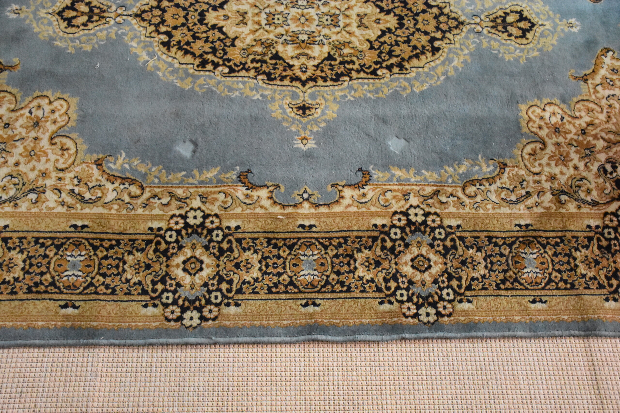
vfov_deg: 36.9
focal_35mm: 36
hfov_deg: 53.1
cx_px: 310
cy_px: 206
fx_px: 620
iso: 12800
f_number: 3.8
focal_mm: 24
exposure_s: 1/25
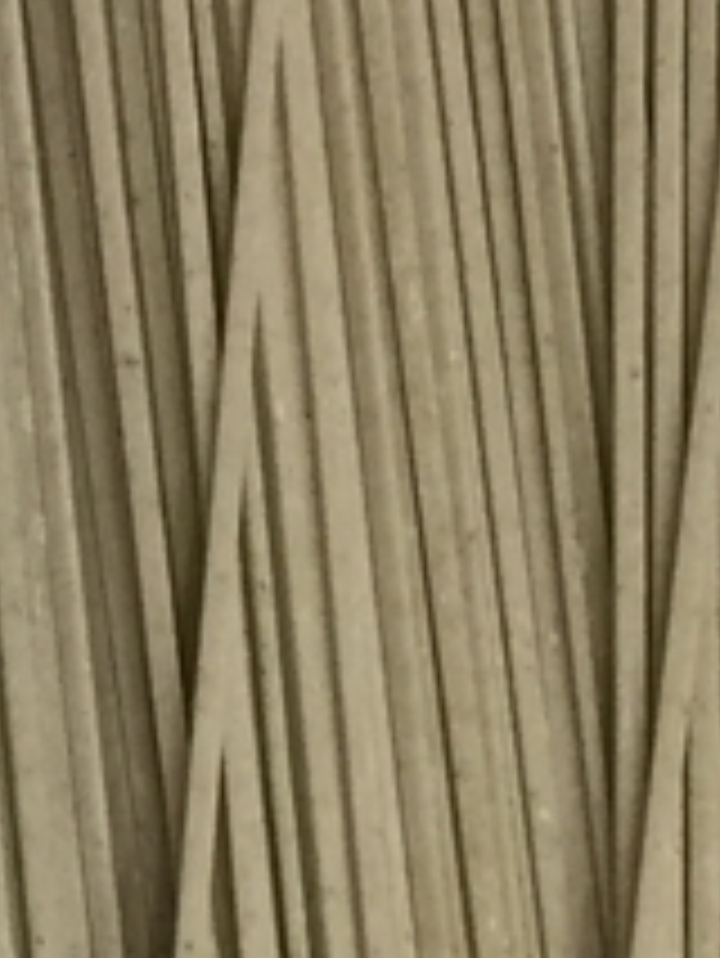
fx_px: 4516
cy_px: 1039
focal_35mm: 163
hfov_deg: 8.8
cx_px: -508
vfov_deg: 11.9
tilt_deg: -71.2
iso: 125
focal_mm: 4.15
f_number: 2.2
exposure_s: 1/30
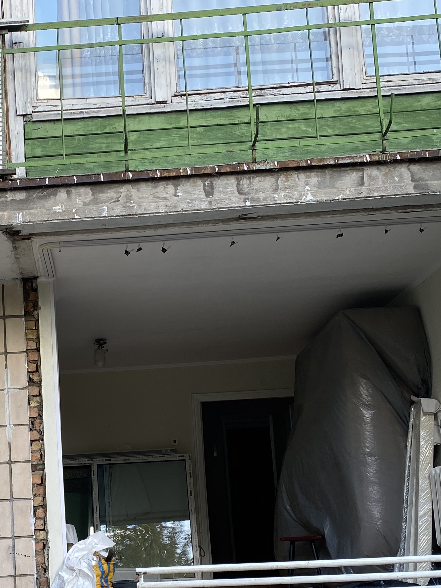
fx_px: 934
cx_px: 81
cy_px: 441
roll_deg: +3.2
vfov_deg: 34.2
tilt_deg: +8.1
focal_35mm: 55
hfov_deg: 26.0
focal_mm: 4.25
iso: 32
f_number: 1.8
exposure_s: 1/124
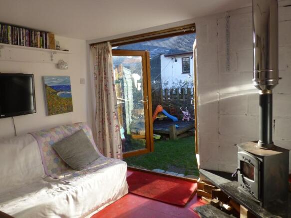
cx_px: 146
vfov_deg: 56.8
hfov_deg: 71.6
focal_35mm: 24
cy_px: 109
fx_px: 202
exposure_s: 1/125
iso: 100
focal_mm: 4.3
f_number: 3.5
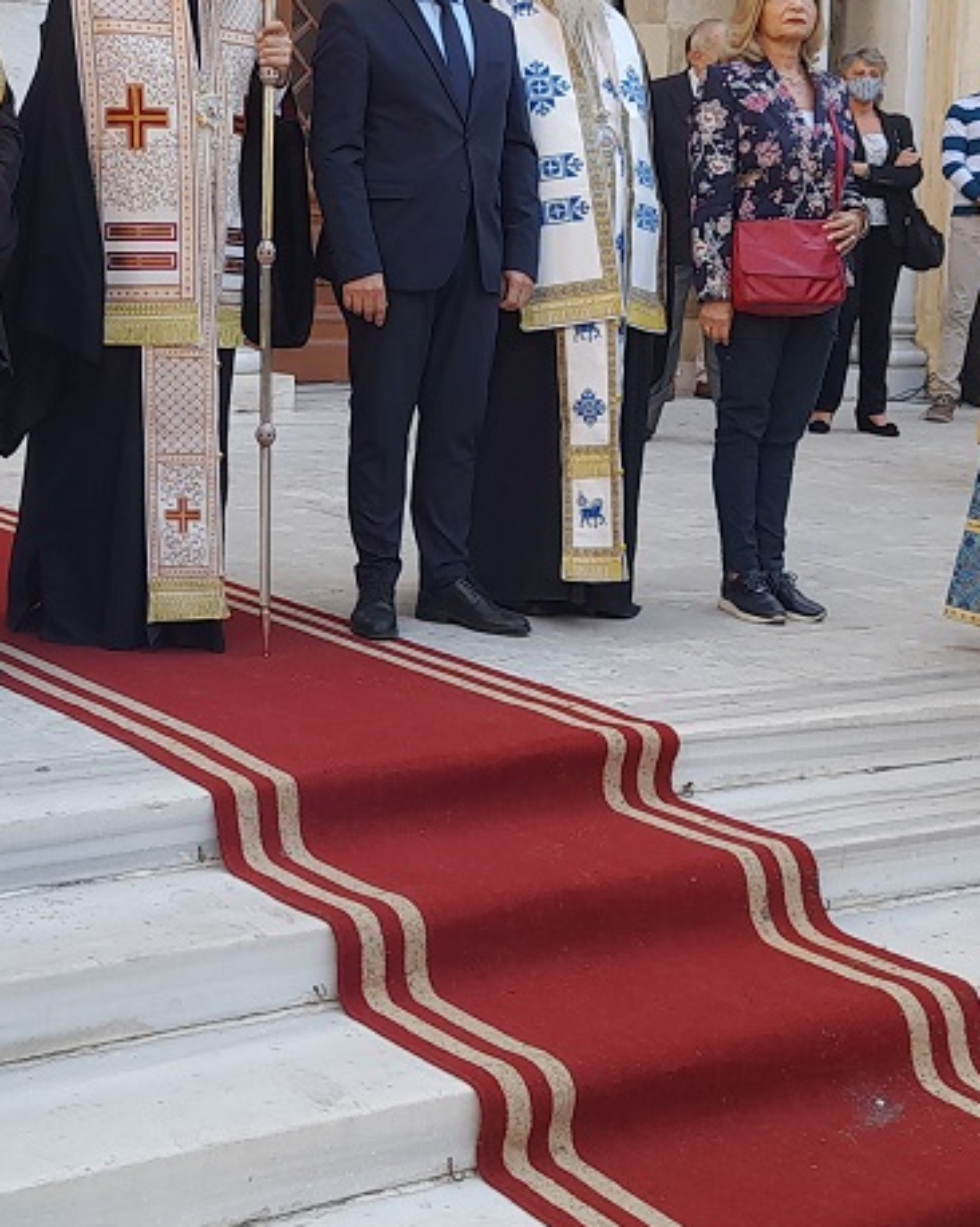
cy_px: 271
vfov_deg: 29.0
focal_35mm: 64
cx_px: 246
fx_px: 2322
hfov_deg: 23.6
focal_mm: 4.6
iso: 20
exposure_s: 1/100
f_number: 2
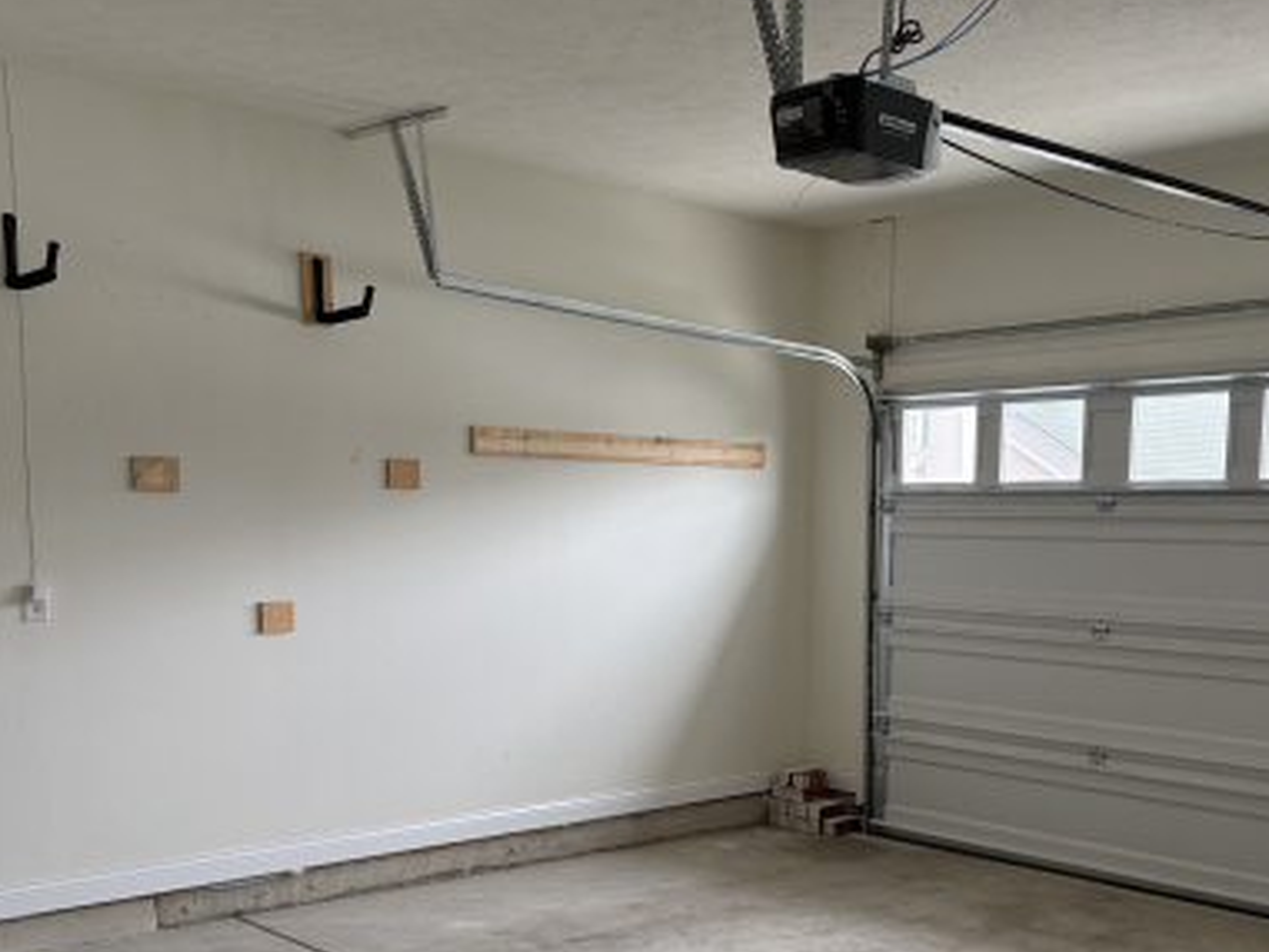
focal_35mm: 42
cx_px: 768
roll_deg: -0.9
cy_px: 672
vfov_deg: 33.9
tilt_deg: -4.5
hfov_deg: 44.5
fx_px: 1540
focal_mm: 6.76
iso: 200
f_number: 1.78
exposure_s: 1/120
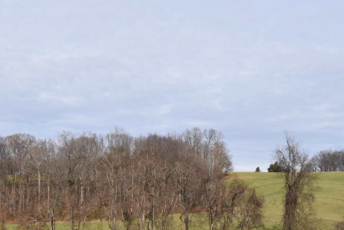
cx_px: 139
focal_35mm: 58
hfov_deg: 34.4
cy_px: 192
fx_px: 554
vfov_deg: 23.0
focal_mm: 20
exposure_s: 1/400
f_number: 10
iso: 200
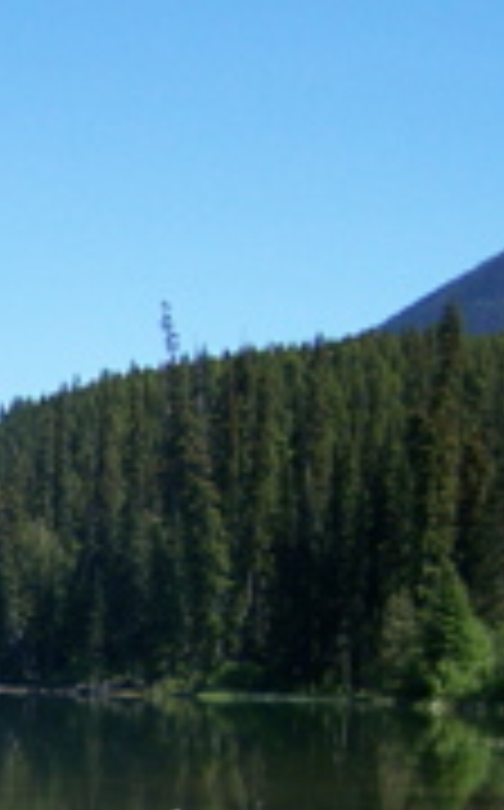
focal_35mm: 112
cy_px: 826
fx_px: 2469
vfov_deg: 18.1
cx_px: -475
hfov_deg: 10.7
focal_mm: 6.3
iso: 80
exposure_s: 1/1000
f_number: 2.8
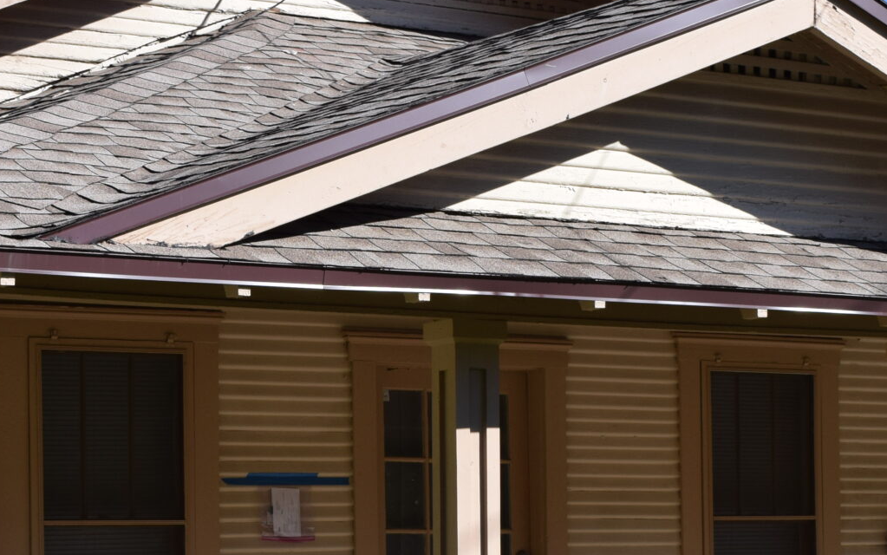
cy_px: 575
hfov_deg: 20.1
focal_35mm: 103
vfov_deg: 12.5
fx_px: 2497
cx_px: 447
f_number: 10
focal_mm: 27
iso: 200
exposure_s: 1/400
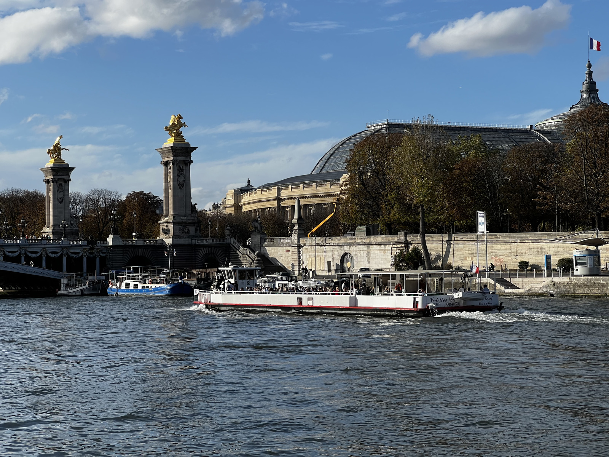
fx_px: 1355
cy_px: 228
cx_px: 304
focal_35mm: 77
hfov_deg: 25.3
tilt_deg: +2.4
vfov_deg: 19.1
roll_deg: +1.3
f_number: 2.8
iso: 32
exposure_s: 1/815
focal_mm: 9
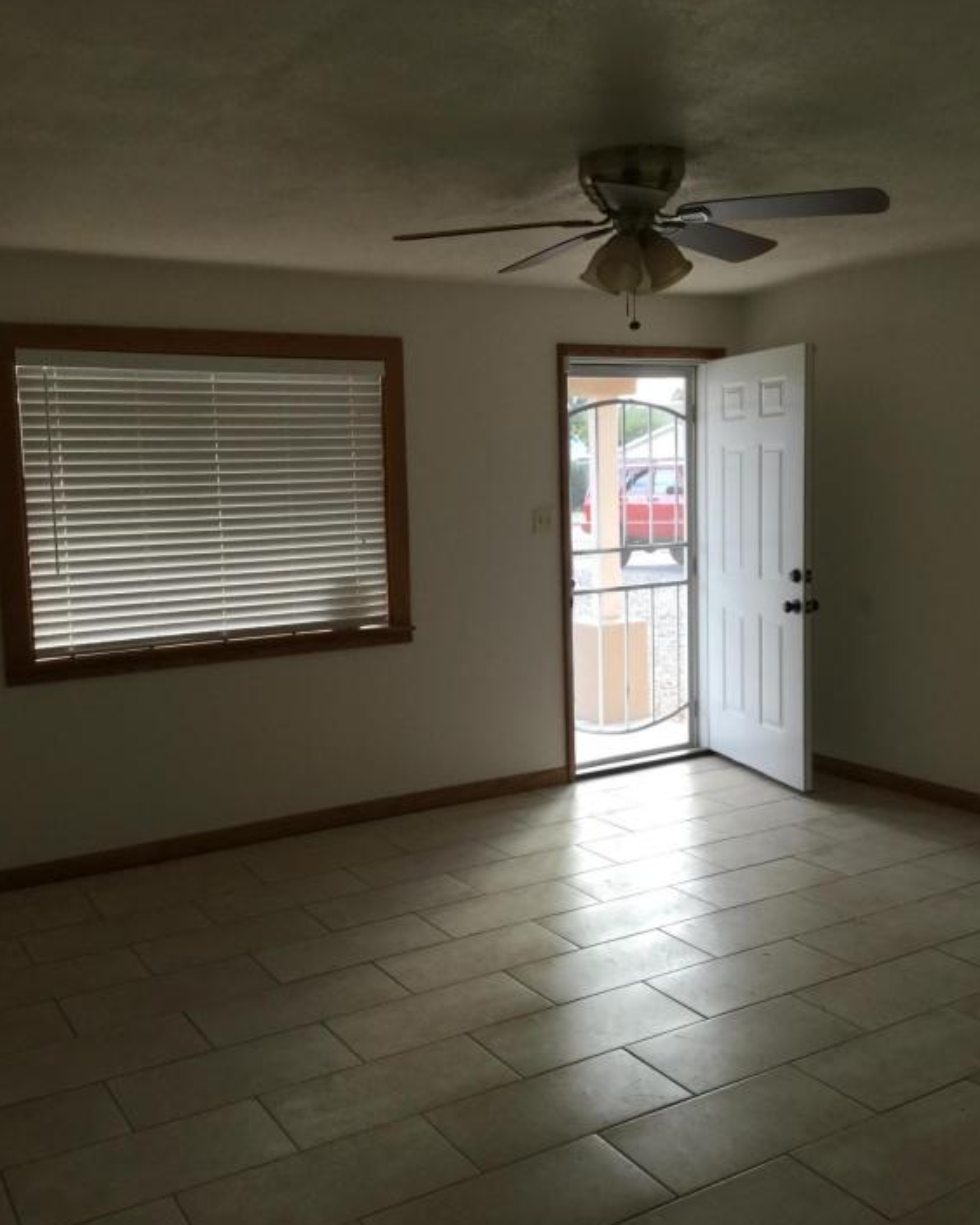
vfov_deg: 54.2
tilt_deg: -5.2
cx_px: 486
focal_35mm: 33
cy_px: 593
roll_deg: +1.9
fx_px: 1197
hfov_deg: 44.5
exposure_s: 1/40
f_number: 2.4
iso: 25
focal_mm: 3.3
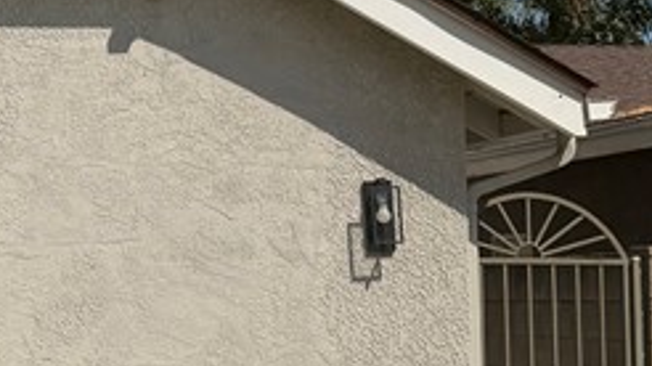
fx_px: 1883
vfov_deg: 11.1
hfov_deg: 18.4
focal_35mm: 109
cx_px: -164
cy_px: 127
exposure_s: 1/10309
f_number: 1.78
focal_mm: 6.76
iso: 80
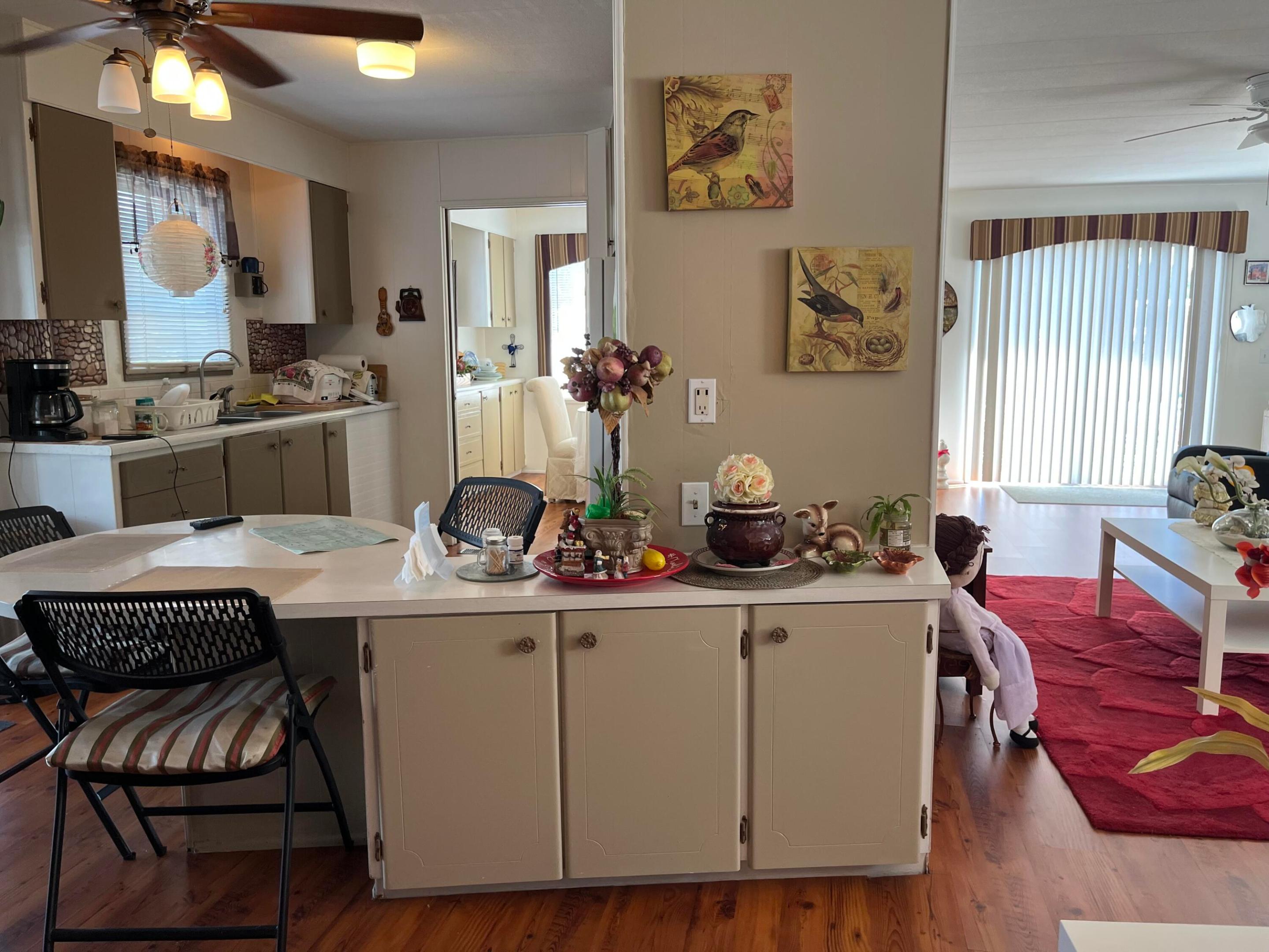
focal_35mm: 26
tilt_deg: -8.0
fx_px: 953
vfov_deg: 53.1
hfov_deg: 67.3
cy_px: 476
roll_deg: -0.6
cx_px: 634
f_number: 1.6
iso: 64
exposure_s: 1/60
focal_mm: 5.1
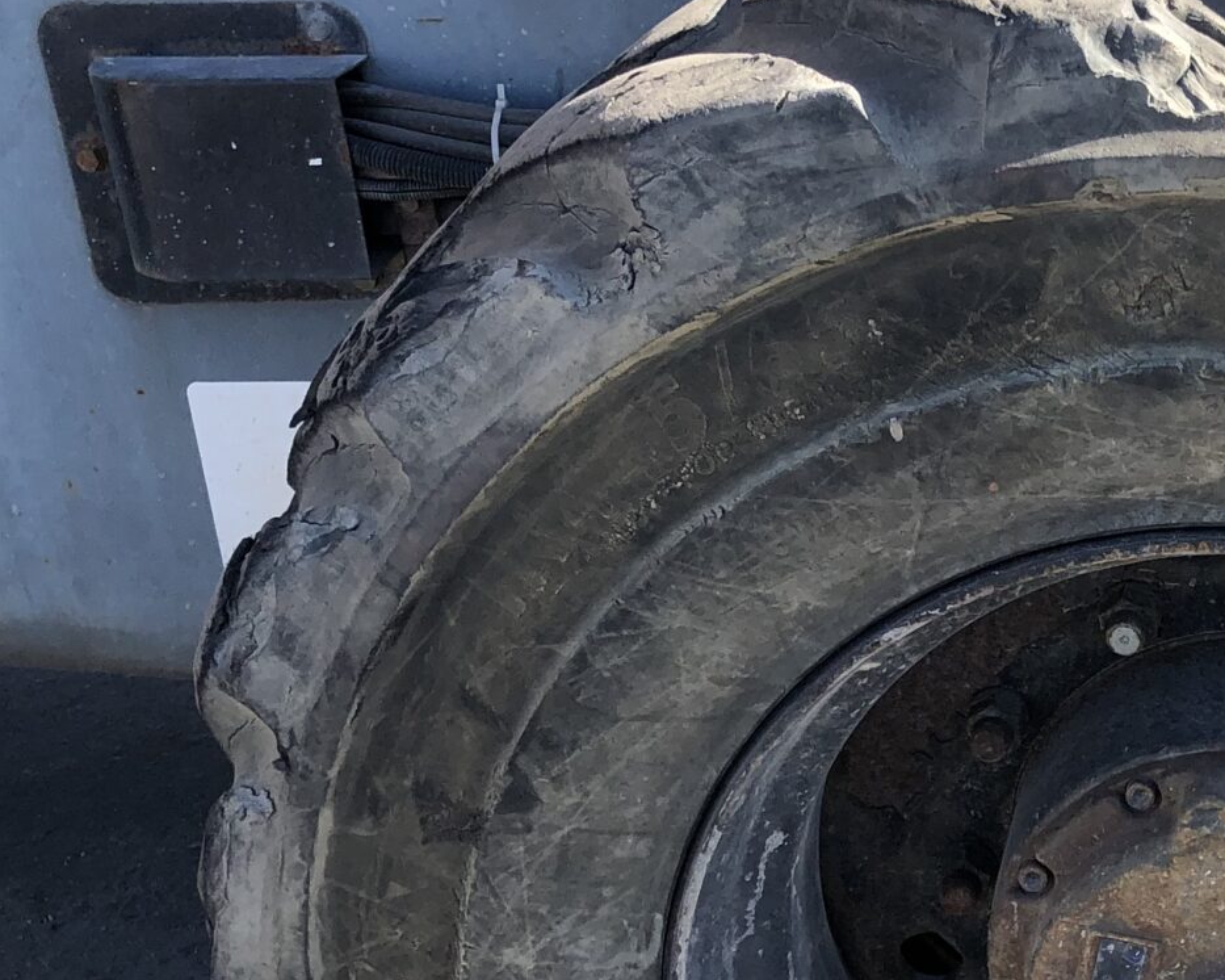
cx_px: 1364
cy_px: 688
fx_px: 2719
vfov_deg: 20.3
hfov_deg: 23.7
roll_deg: +2.7
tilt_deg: -27.1
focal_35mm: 75
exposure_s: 1/466
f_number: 1.8
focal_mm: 3.99
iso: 20
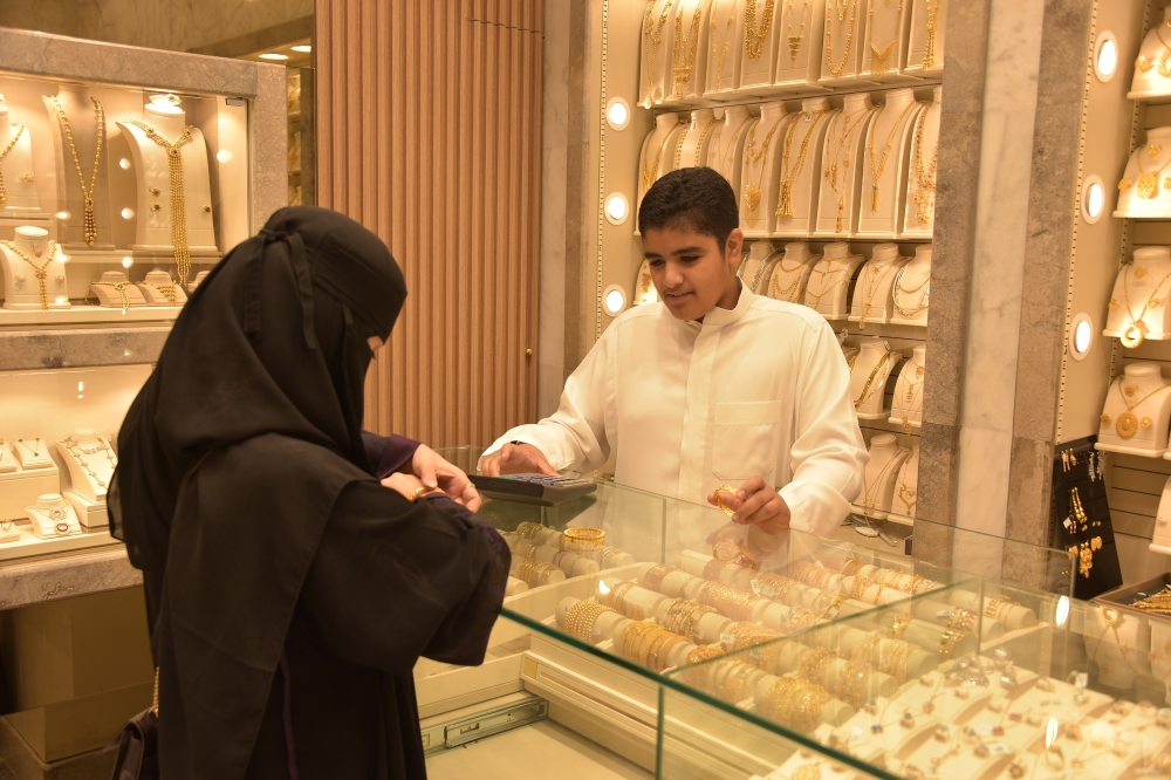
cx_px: 586
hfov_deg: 54.5
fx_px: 1138
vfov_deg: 37.8
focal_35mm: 35
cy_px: 390
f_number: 4.5
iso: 64
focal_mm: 35
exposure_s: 1/60
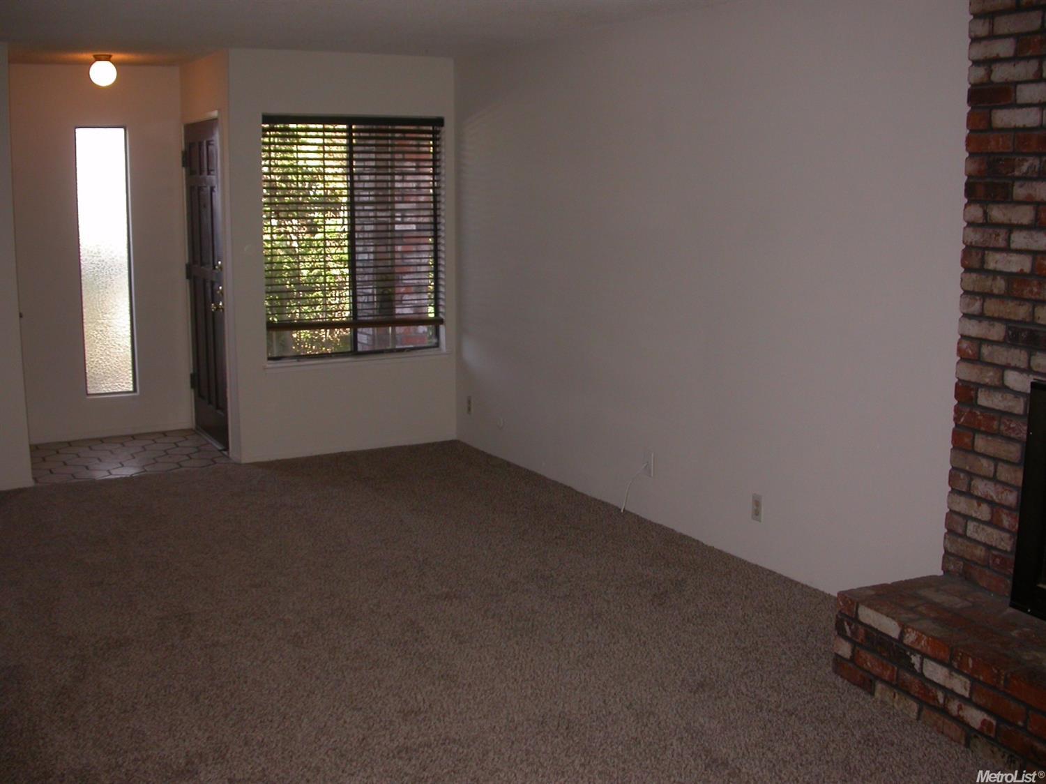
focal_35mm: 38
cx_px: 523
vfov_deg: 37.7
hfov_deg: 49.0
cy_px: 392
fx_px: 1148
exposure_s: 1/60
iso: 100
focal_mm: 7.85
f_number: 2.6
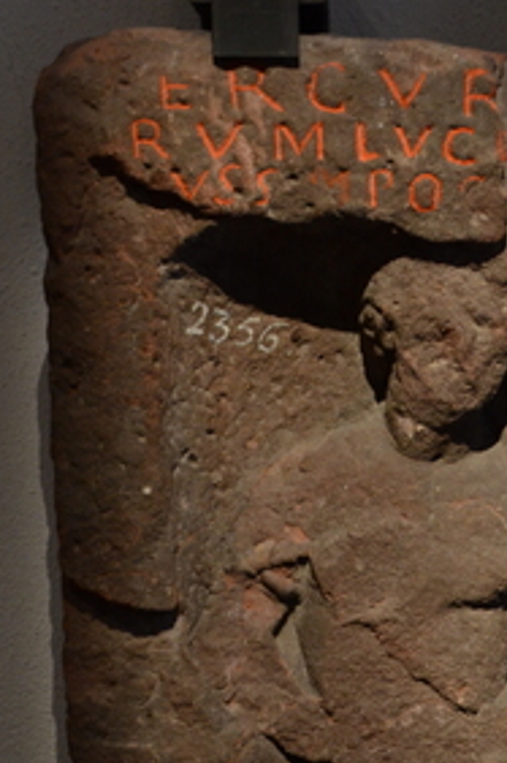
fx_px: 1946
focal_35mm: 92
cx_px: 496
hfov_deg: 14.6
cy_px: 614
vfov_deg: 21.9
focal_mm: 26
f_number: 3.8
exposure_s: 1/15
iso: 1250
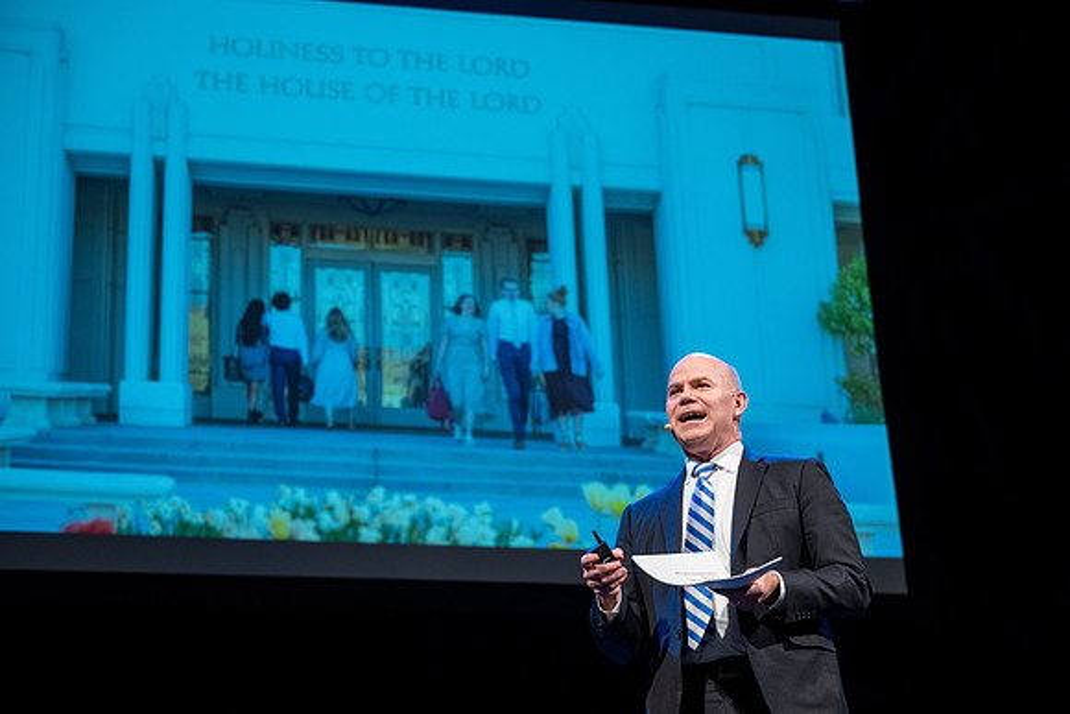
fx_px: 2081
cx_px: 535
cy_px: 357
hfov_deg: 28.8
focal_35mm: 70
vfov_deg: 19.5
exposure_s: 1/250
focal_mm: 70
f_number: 3.5
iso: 1000
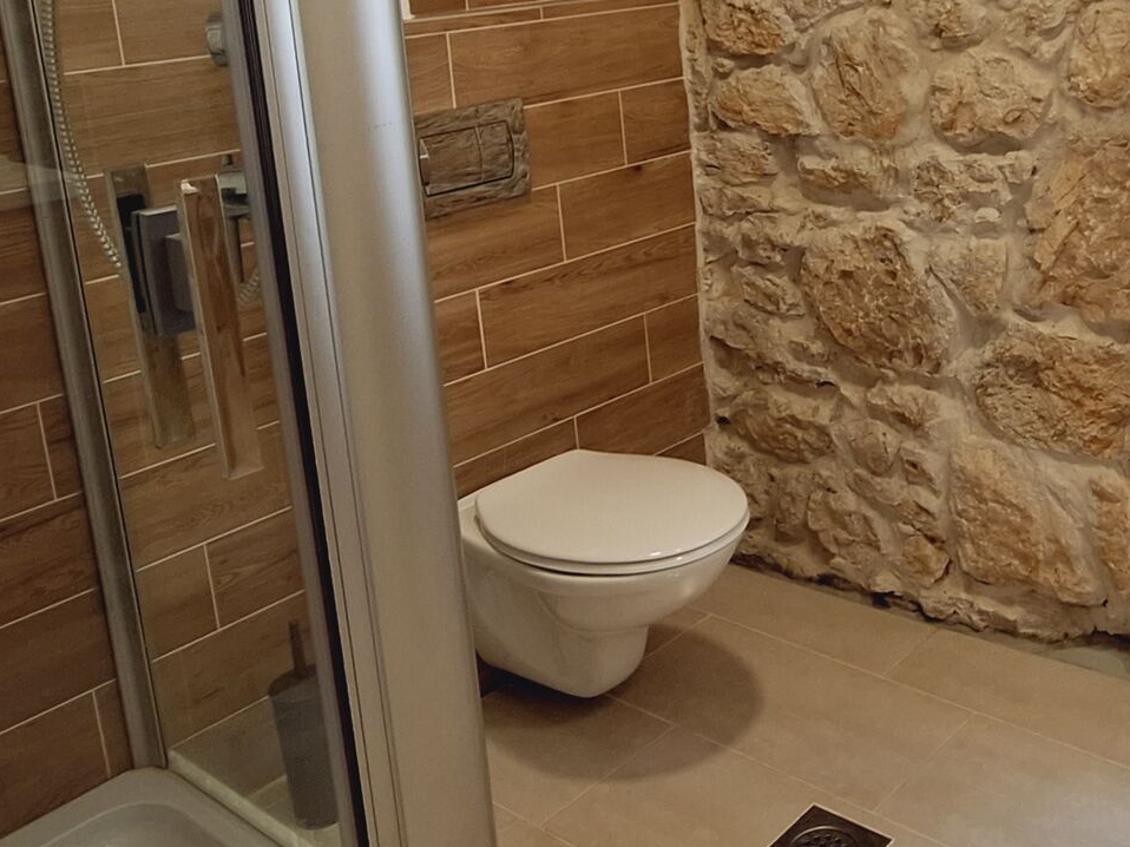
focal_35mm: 38
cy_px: 172
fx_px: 1240
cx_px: 815
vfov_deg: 36.5
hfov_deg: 47.6
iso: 64
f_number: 2.2
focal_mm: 1.74
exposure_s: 1/40
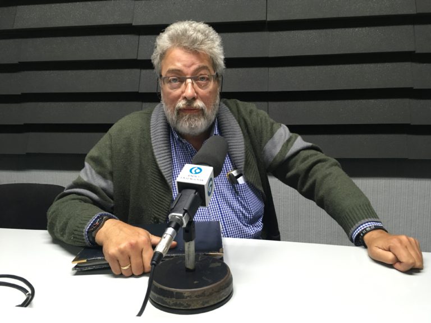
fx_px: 361
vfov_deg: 48.2
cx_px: 216
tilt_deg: -10.4
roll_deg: +2.6
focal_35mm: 29
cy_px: 162
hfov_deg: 61.7
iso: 125
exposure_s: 1/33
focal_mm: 4.15
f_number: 2.2
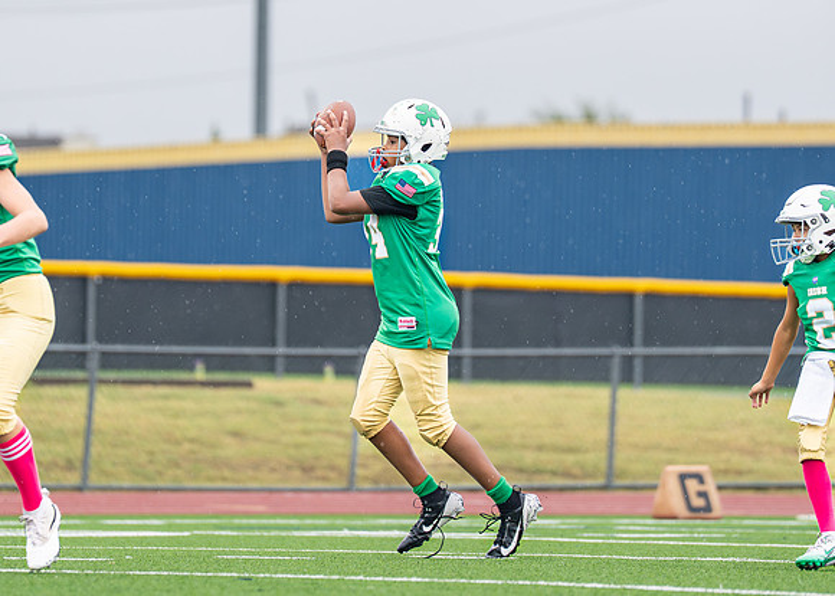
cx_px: 381
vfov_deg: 3.4
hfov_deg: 4.7
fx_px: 10094
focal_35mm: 426
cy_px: 176
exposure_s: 1/1000
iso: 320
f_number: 2.8
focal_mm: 200
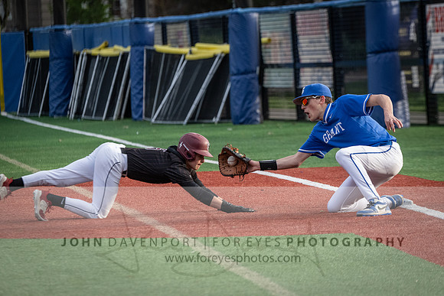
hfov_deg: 5.7
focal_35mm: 361
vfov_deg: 3.8
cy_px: 112
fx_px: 4450
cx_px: 276
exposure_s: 1/1600
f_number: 5.6
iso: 2500
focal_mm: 290
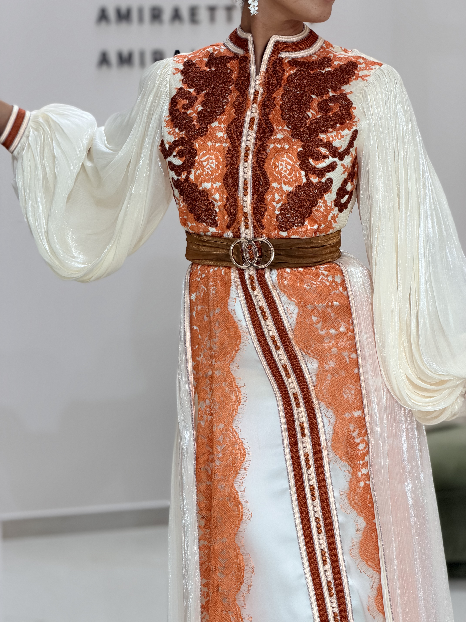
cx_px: 233
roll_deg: +0.8
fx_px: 1795
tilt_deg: -7.3
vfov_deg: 19.6
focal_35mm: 100
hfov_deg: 14.8
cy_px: 311
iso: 125
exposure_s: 1/100
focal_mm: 16.89
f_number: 2.8
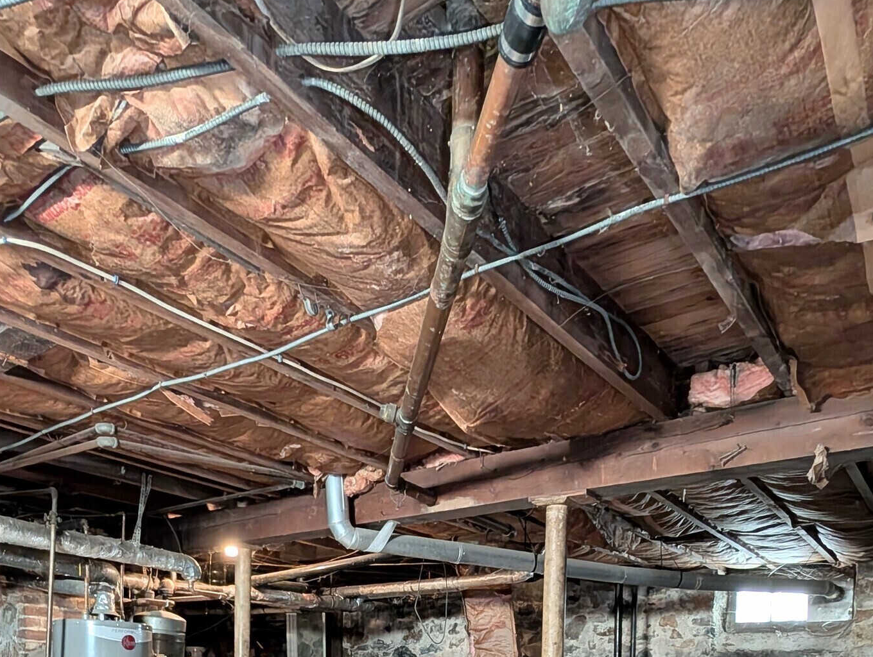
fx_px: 682
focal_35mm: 27
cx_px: 440
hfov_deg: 65.2
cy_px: 735
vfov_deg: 40.6
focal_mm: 2.02
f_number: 1.7
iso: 359
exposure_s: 1/30.3
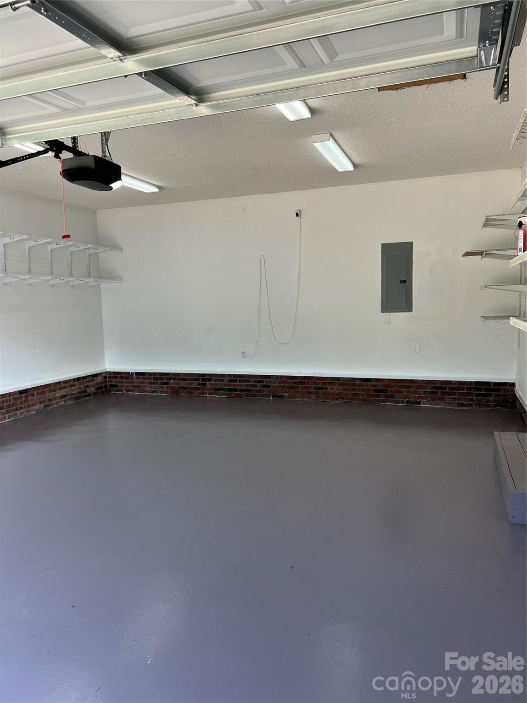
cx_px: 264
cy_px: 352
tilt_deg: -2.8
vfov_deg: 67.3
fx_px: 528
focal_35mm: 26
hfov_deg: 53.1
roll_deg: +1.7
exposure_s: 1/182
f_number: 1.5
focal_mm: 5.7
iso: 40
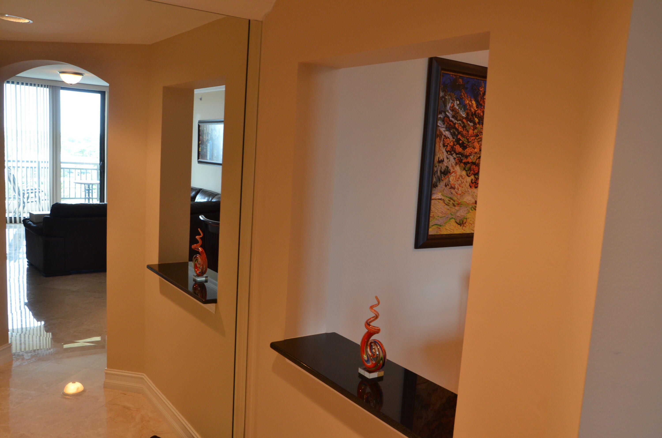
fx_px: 578
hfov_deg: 59.6
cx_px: 331
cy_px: 219
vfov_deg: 41.5
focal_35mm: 32
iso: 640
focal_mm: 21
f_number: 8
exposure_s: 1/13
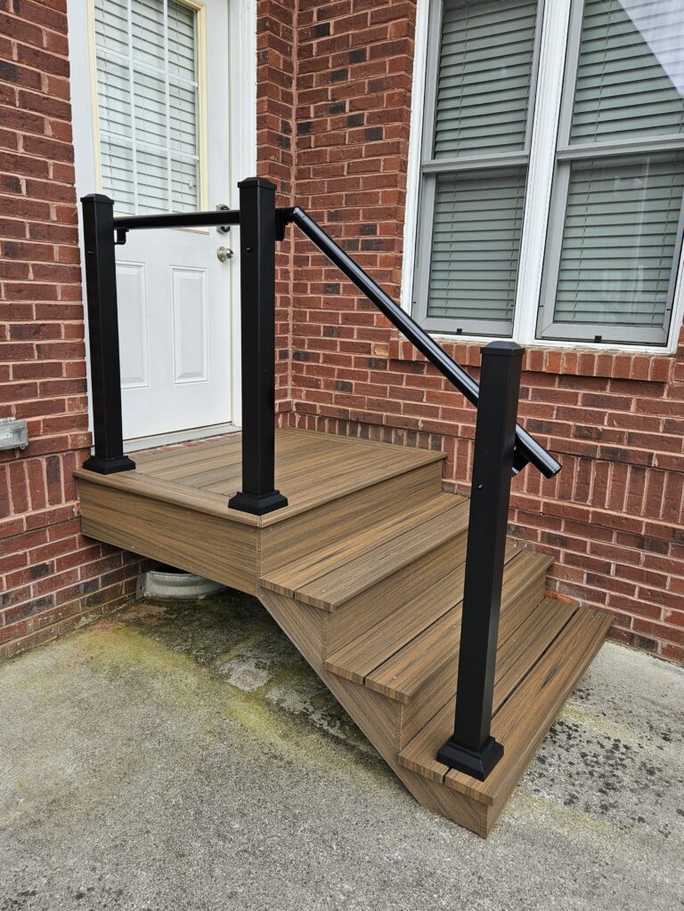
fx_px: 606
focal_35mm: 23
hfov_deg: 58.9
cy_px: 456
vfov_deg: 73.9
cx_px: 342
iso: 25
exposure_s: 1/278
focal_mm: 5.4
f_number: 1.8
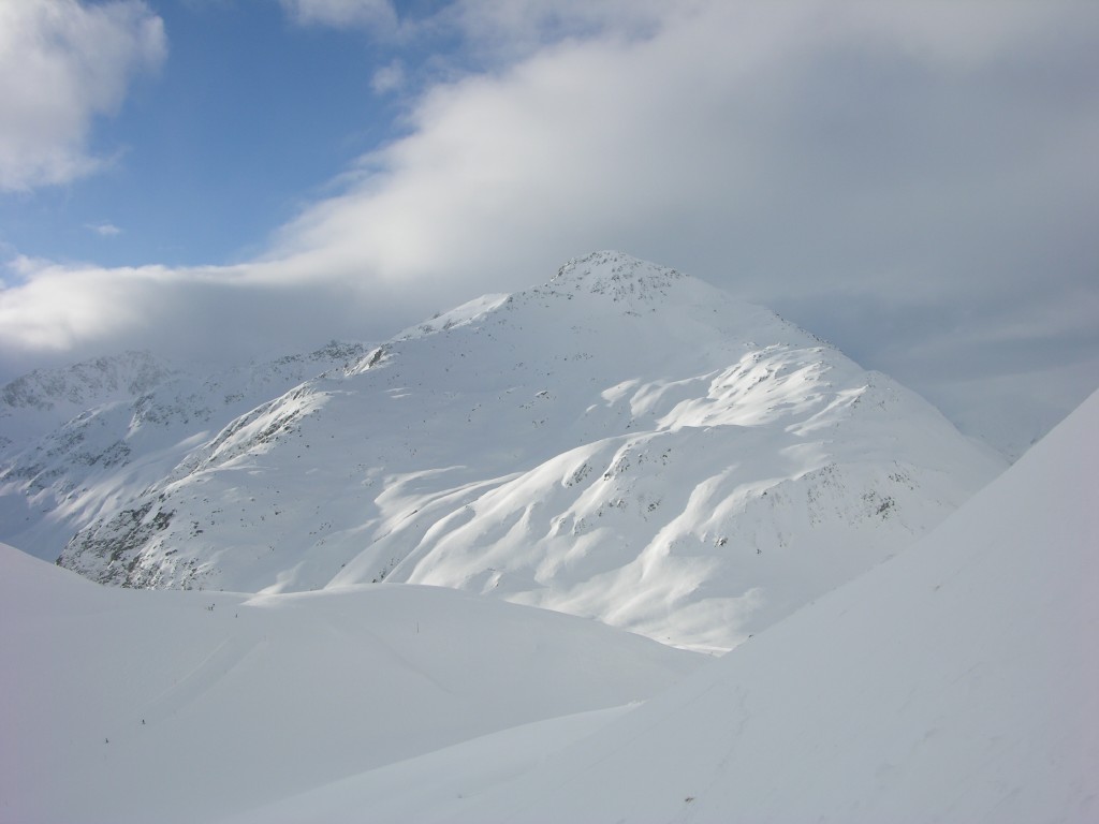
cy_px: 412
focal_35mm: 35
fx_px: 1111
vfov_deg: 40.7
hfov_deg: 52.6
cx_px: 550
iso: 50
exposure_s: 1/320
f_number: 7.1
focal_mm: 8.9
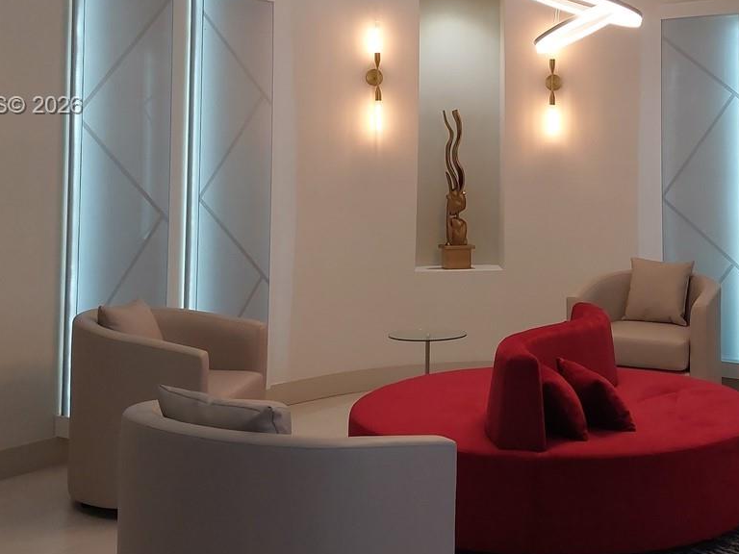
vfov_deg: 28.5
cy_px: 107
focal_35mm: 50
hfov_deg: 37.3
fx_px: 1067
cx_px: 552
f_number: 1.8
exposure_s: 1/120
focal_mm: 5.23
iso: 125
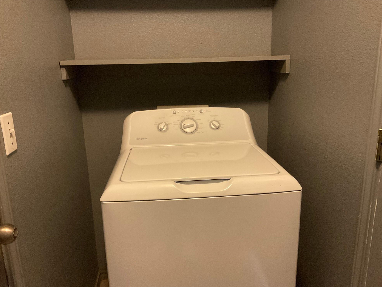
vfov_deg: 46.8
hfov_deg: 60.0
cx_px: 195
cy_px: 146
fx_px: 331
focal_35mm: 30
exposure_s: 1/30
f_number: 1.8
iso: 400
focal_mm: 3
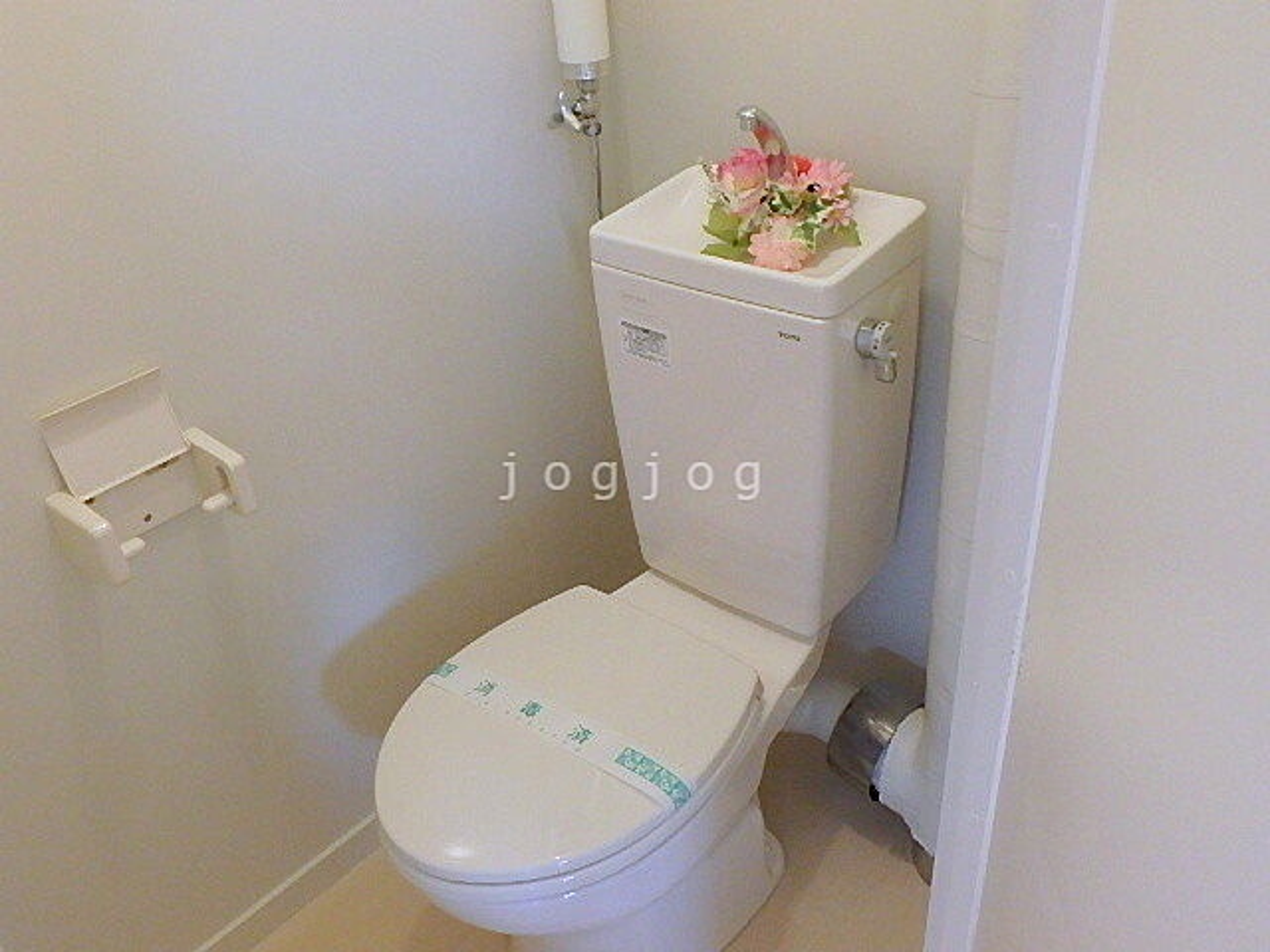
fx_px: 1137
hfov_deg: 58.4
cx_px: 635
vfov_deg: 45.4
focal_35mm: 31
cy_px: 476
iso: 800
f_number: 4.7
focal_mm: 5.6
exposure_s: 1/30
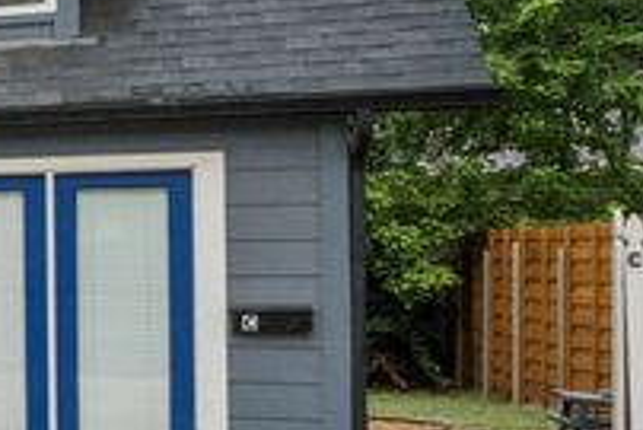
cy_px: 298
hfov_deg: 14.9
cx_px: -910
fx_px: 1448
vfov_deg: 16.8
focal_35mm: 81
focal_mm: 16
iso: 1000
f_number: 22
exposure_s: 1/60
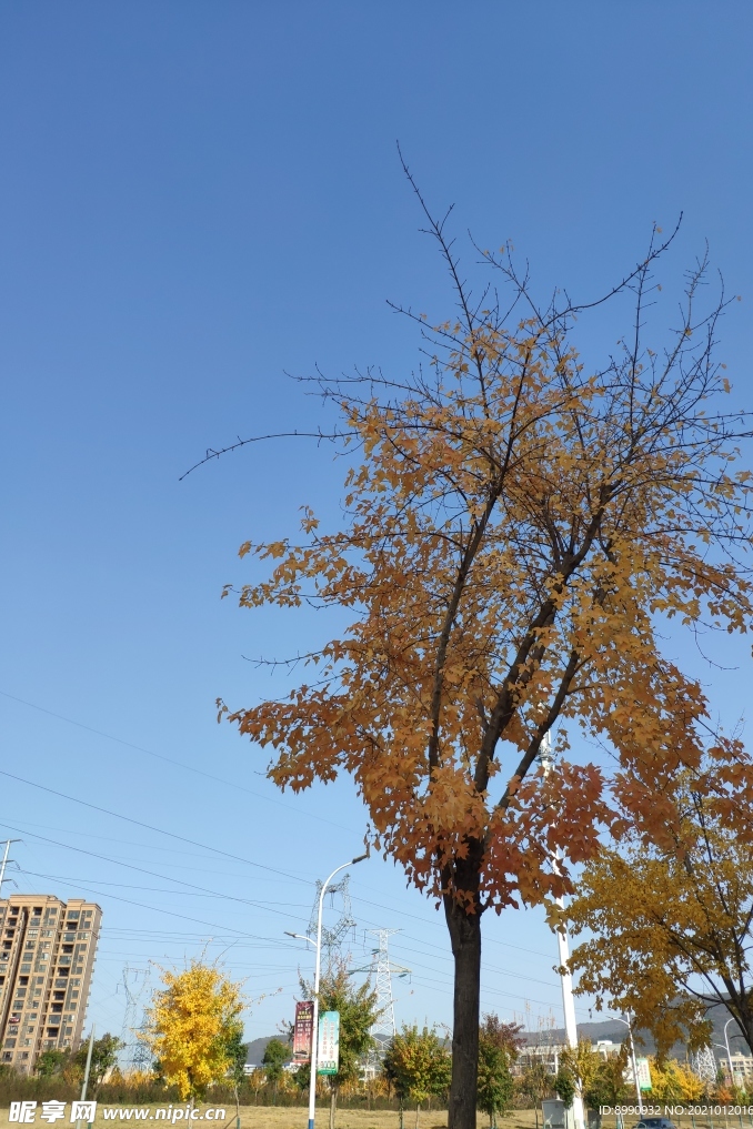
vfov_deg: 78.6
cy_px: 564
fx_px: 690
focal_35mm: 22
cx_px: 418
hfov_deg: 57.1
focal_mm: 4.22
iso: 100
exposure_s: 1/1392
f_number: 1.8
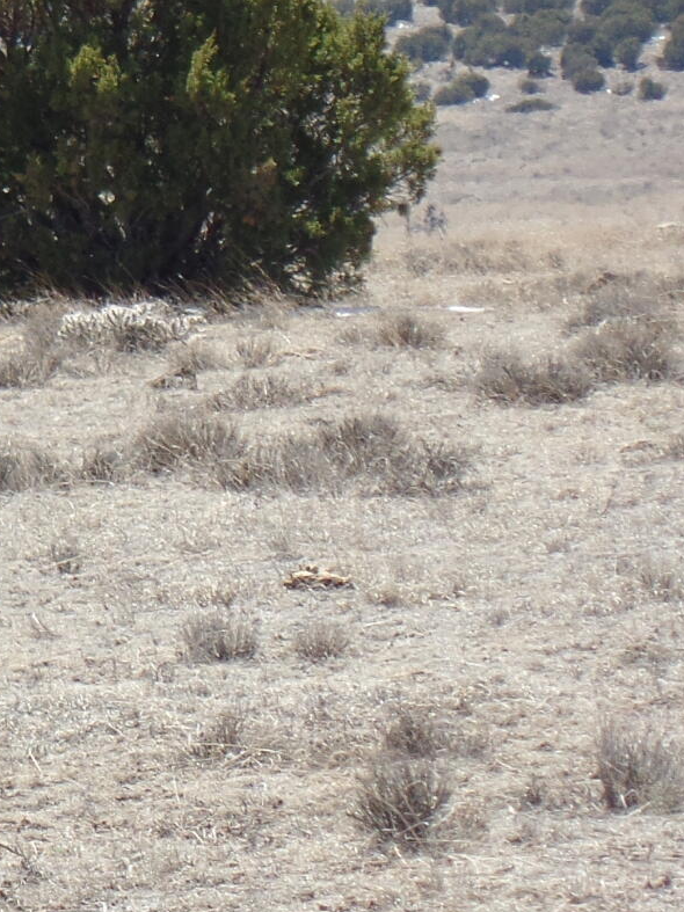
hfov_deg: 1.8
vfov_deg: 2.4
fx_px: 21794
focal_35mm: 827
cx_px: -1023
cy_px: 746
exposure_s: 1/250
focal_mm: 38.6
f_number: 4.8
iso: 80
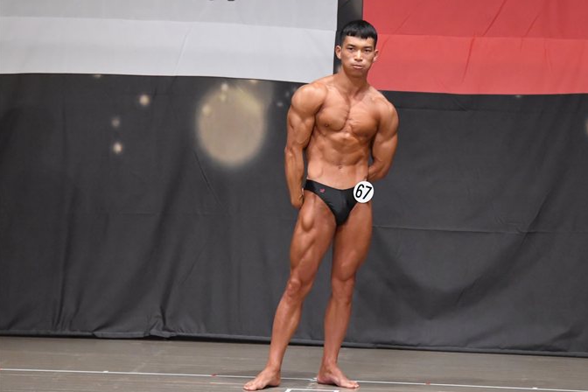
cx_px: 336
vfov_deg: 5.9
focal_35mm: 233
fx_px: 3805
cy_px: 205
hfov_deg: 8.8
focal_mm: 135
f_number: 5.6
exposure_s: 1/400
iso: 6400
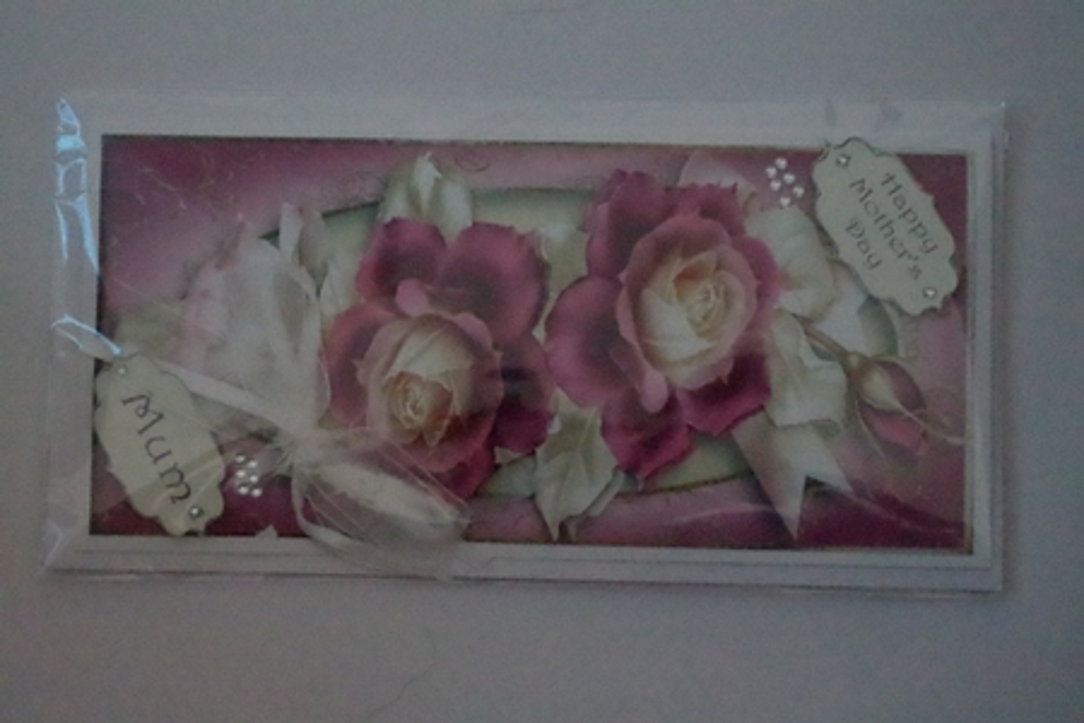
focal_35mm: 64
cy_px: 362
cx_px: 542
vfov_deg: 21.1
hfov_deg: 31.2
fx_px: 1942
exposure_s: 1/50
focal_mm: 43
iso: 25600
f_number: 7.1
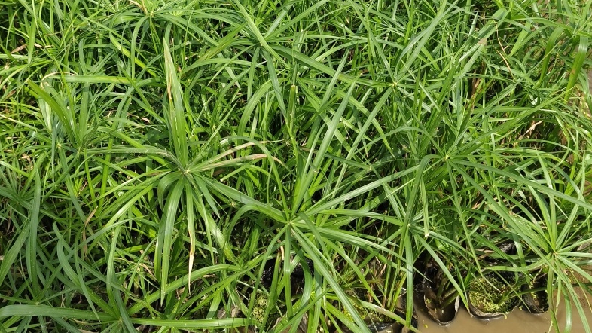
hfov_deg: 58.0
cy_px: 50
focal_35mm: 34
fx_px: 534
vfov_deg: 33.3
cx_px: 296
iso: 72
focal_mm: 5.6
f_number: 1.88
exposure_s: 1/753
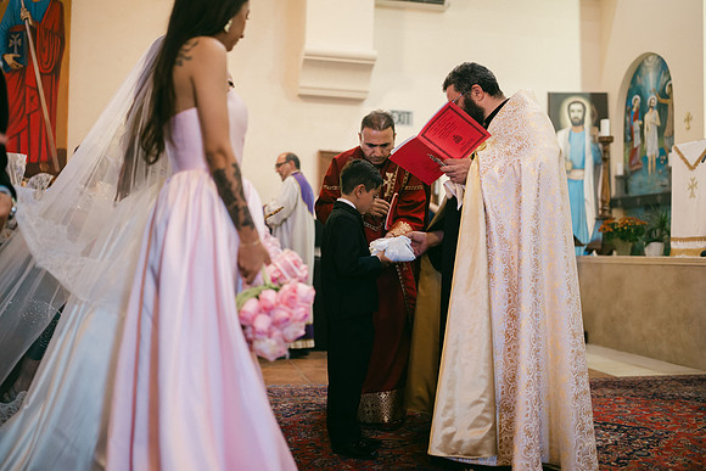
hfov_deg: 54.4
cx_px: 353
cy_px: 236
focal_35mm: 35
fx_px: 687
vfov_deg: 37.9
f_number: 1.2
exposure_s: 1/320
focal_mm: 35
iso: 800
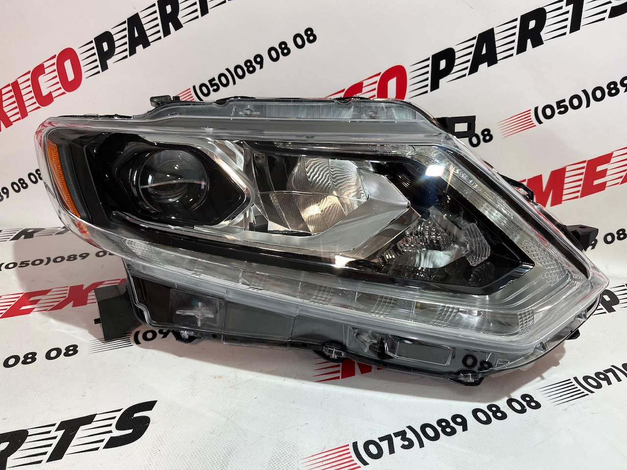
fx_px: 471
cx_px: 314
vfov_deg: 53.1
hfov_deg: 67.3
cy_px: 235
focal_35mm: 26
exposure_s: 1/121
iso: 125
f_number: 1.6
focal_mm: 5.1
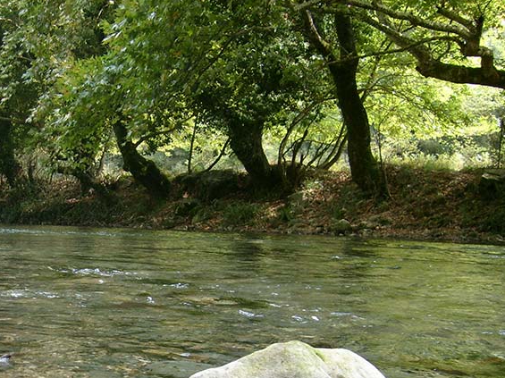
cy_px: 304
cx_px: 84
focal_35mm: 62
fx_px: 904
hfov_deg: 30.3
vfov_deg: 23.3
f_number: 2.8
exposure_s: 1/125
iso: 80
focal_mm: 5.8
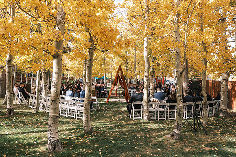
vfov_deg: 48.0
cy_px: 78
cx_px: 118
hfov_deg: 67.4
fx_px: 177
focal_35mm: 27
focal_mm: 18
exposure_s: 1/500
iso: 160
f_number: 2.8
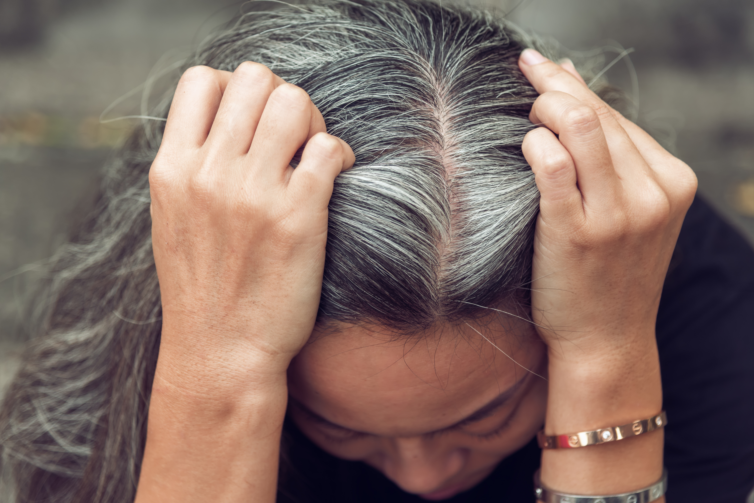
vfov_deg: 13.7
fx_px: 2095
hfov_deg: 20.4
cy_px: 252
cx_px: 377
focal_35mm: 100
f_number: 4
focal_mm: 100
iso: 200
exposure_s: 1/125
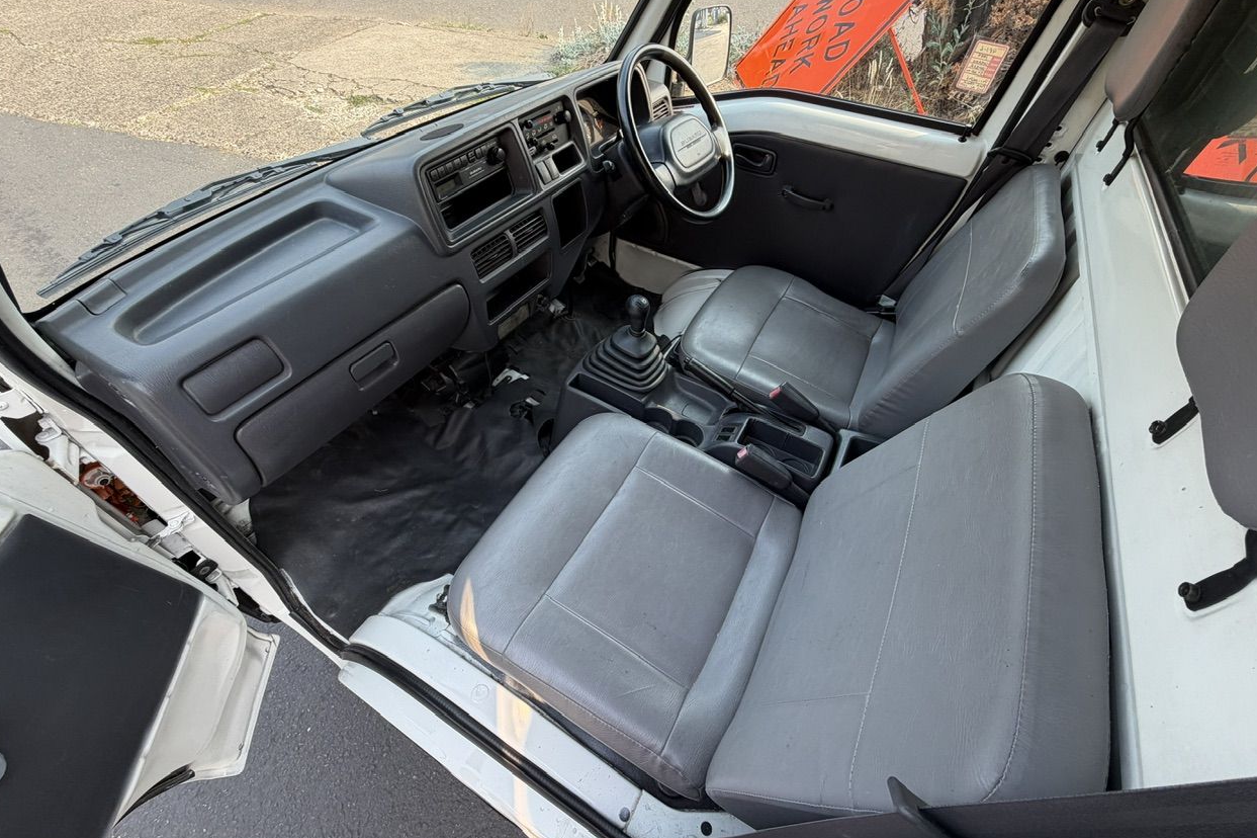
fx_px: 524
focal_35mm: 15
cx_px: 640
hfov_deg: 100.4
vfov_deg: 77.2
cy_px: 392
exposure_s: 1/134
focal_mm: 2.22
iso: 40
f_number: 2.2
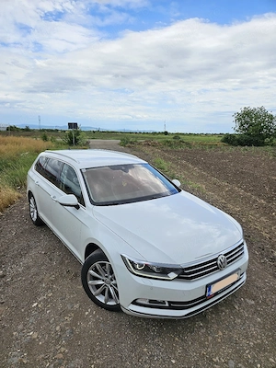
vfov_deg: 73.9
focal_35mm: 23
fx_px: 245
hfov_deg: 58.9
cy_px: 184
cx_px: 138
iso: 25
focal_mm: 5.4
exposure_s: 1/2500
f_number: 1.8
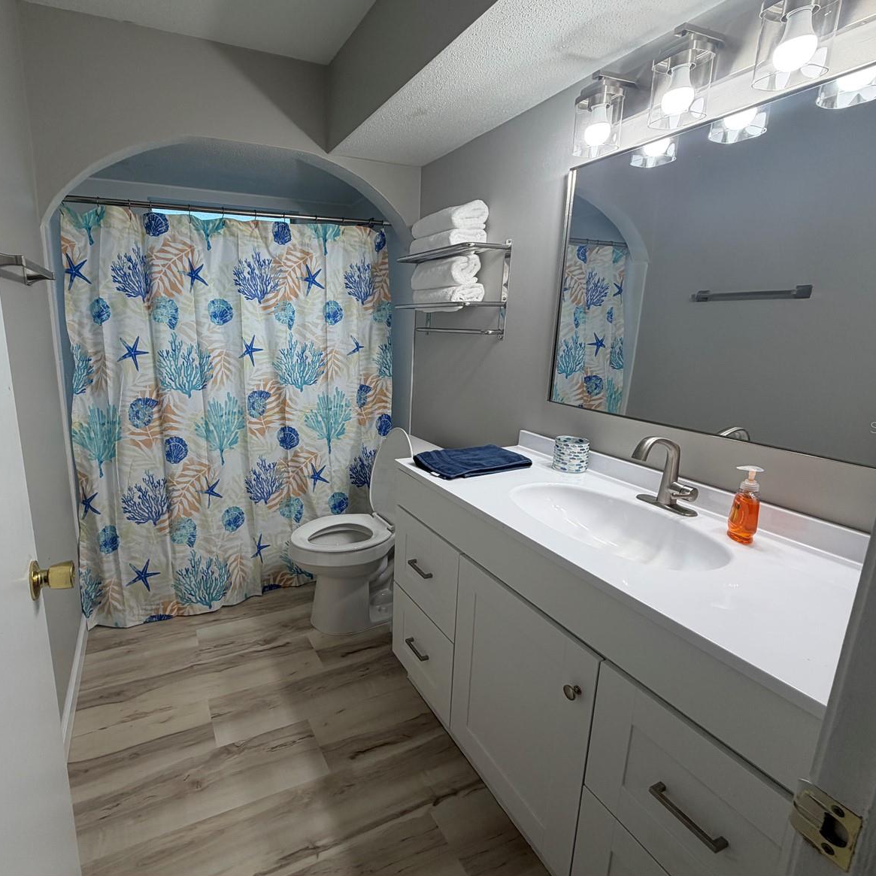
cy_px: 427
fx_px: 487
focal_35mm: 17
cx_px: 340
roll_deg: -0.8
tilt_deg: -11.8
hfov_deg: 82.7
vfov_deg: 84.0
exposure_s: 1/120
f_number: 2.2
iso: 64
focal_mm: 2.22
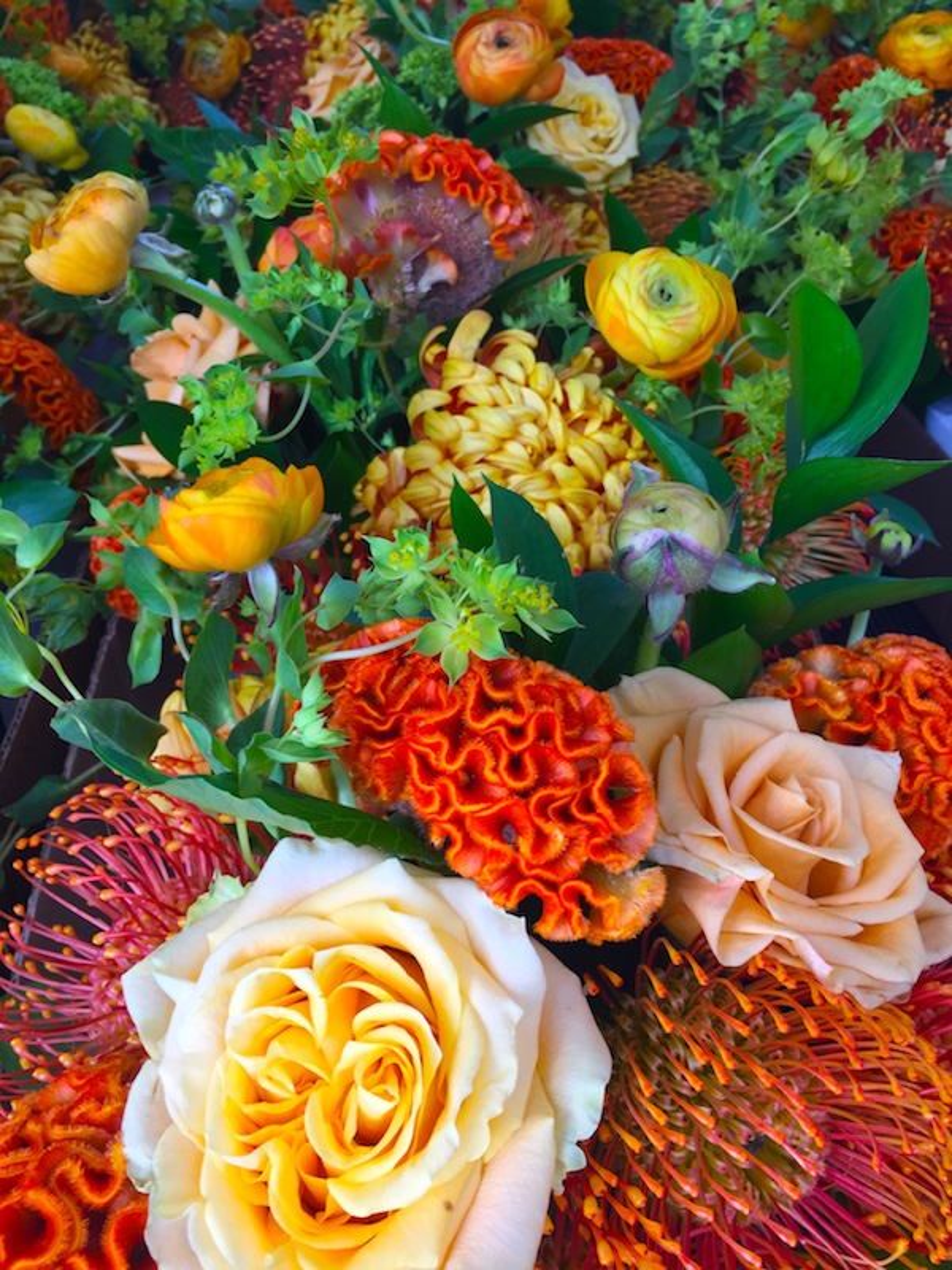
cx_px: 476
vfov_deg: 61.7
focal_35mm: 29
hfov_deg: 48.2
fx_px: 1063
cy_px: 635
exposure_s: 1/60
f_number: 2.2
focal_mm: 4.15
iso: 32
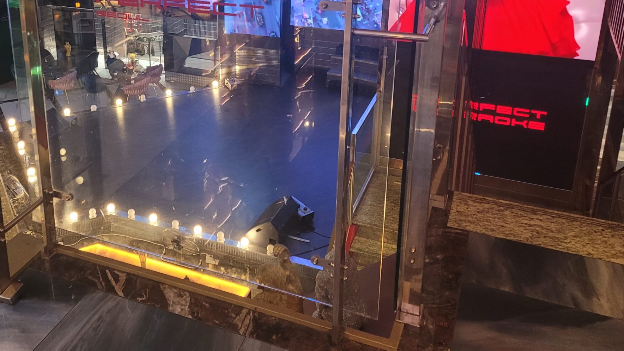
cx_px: 202
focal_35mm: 41
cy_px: 44
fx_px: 678
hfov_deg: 48.5
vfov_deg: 28.1
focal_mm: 5.4
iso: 400
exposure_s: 1/40
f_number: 1.8
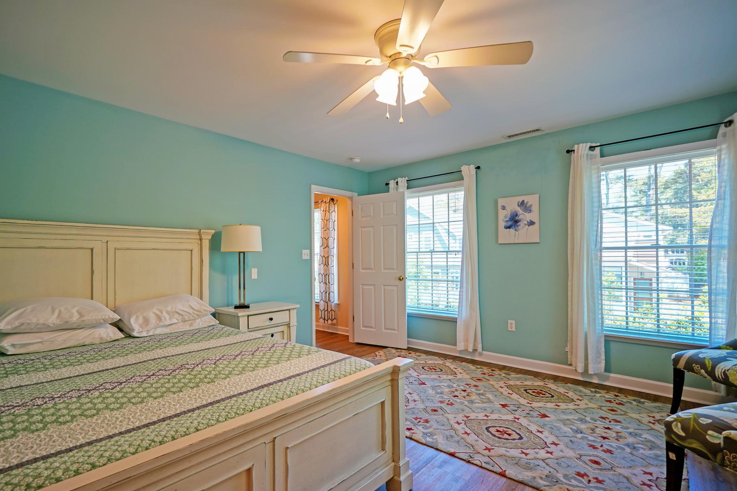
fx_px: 348
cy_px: 257
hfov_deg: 93.1
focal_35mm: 17
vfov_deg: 70.4
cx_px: 338
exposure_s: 1/40
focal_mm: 10
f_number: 3.2
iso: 100
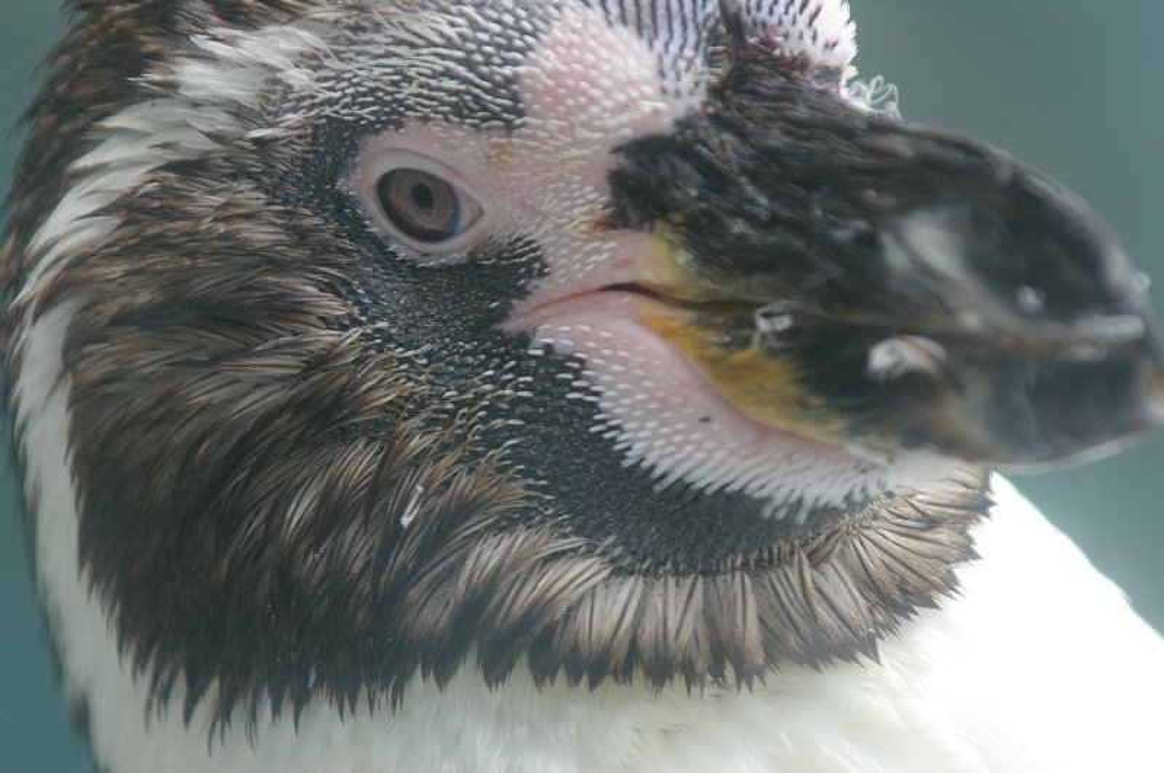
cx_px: 582
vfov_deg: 3.7
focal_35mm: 375
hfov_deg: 5.5
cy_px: 386
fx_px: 12108
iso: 800
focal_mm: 250
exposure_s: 1/320
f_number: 6.3
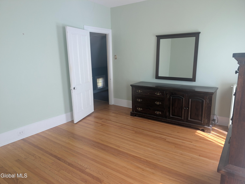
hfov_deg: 71.5
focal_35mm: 24
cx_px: 122
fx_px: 170
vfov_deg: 56.9
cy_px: 92
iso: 43
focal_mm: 6.9
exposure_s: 1/35.9
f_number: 1.68
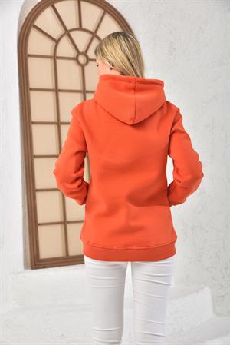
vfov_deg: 28.8
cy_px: 172
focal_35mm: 70
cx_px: 115
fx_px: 670
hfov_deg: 19.5
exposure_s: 1/160
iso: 100
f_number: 8
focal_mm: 70
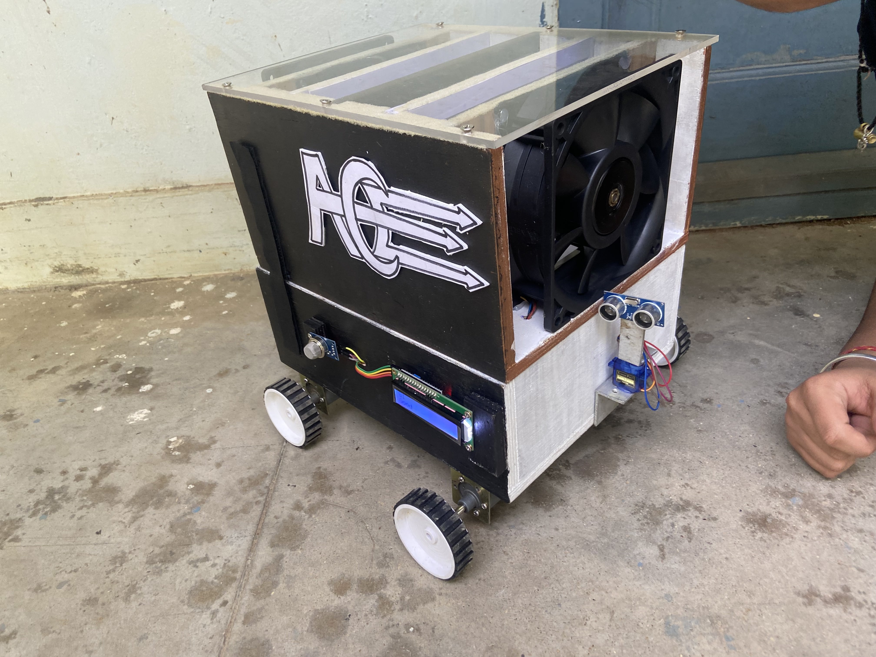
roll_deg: +8.1
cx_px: 438
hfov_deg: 67.3
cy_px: 328
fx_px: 658
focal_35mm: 26
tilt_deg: -31.0
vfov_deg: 53.1
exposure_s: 1/121
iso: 80
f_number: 1.8
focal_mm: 4.25
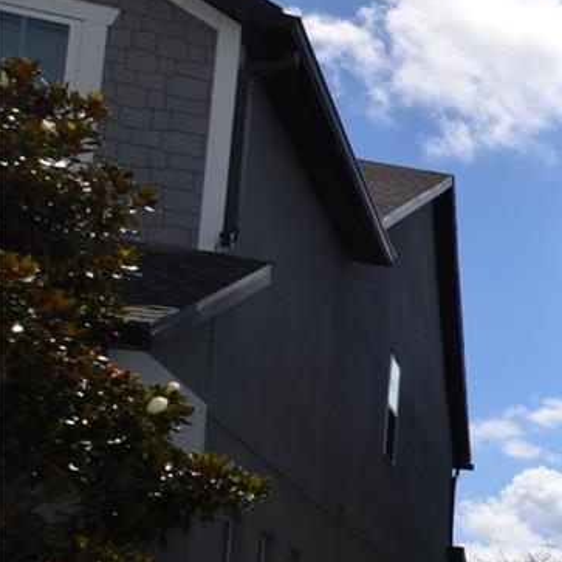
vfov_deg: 25.5
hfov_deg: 16.8
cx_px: 1232
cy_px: 635
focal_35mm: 62
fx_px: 1137
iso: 100
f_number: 11
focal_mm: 11
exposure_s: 1/200
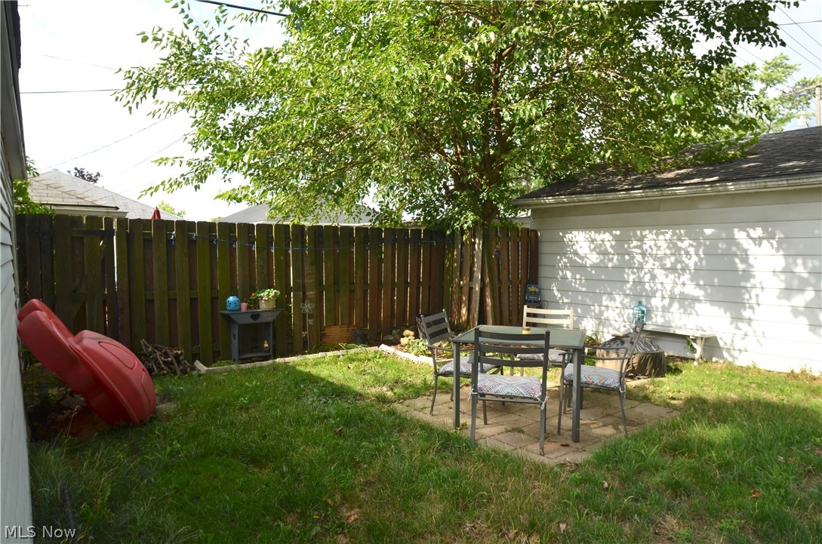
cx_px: 411
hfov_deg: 81.3
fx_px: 478
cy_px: 272
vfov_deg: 59.3
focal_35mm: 21
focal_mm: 14
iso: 160
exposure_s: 1/200
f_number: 8
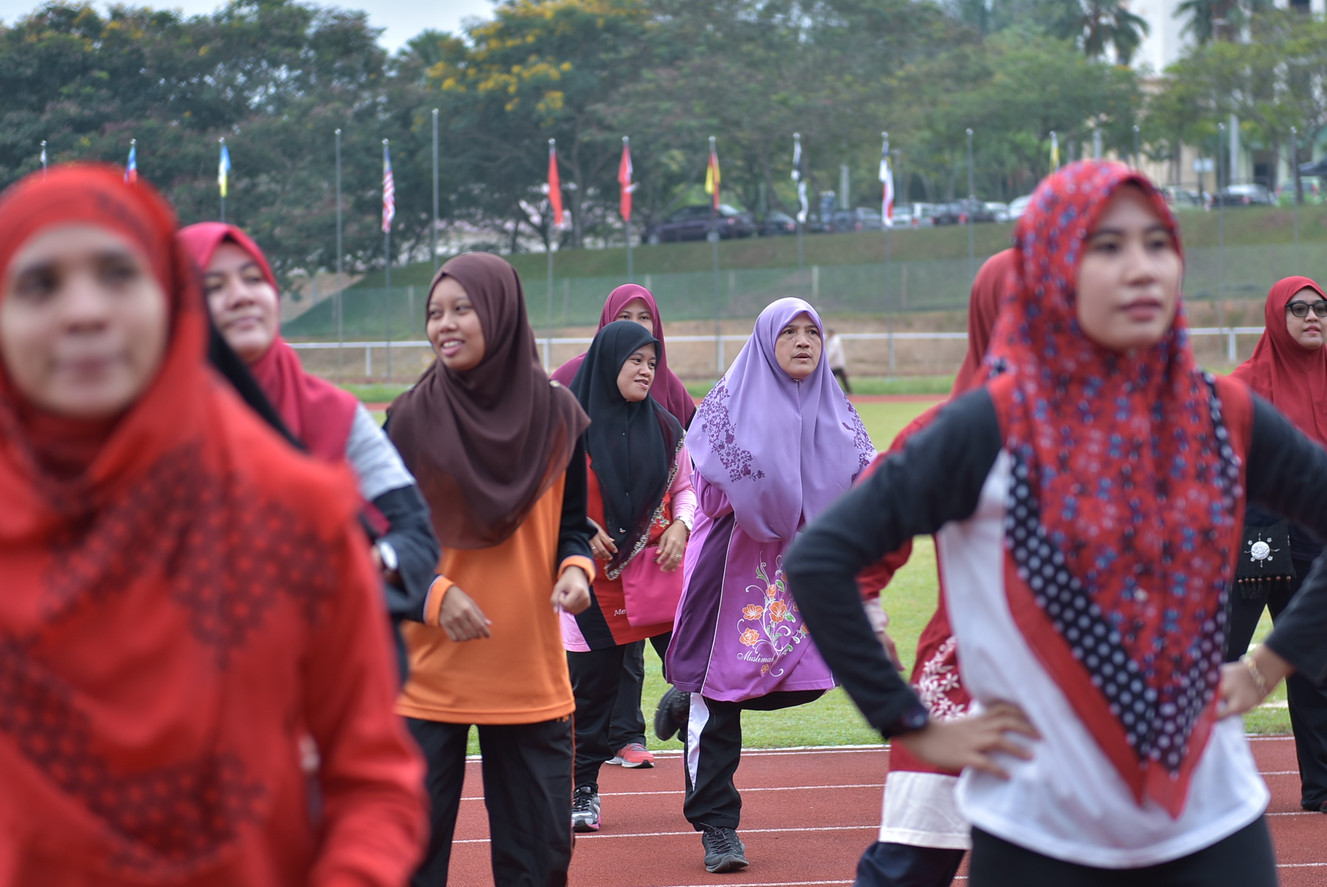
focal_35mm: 109
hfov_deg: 18.7
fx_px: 4021
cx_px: 707
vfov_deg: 12.6
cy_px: 459
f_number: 2.8
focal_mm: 66
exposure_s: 1/200
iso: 100
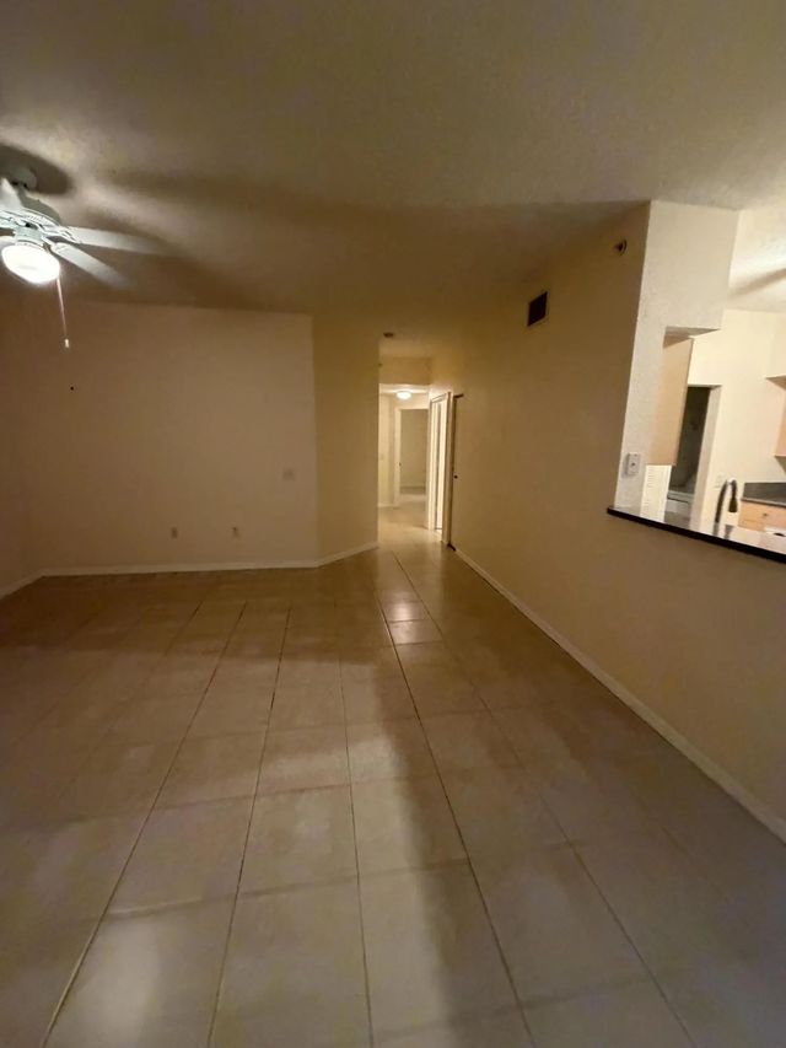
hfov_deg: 85.7
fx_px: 424
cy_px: 524
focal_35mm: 14
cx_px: 393
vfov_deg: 102.1
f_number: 2.2
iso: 640
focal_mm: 2.22
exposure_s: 1/60
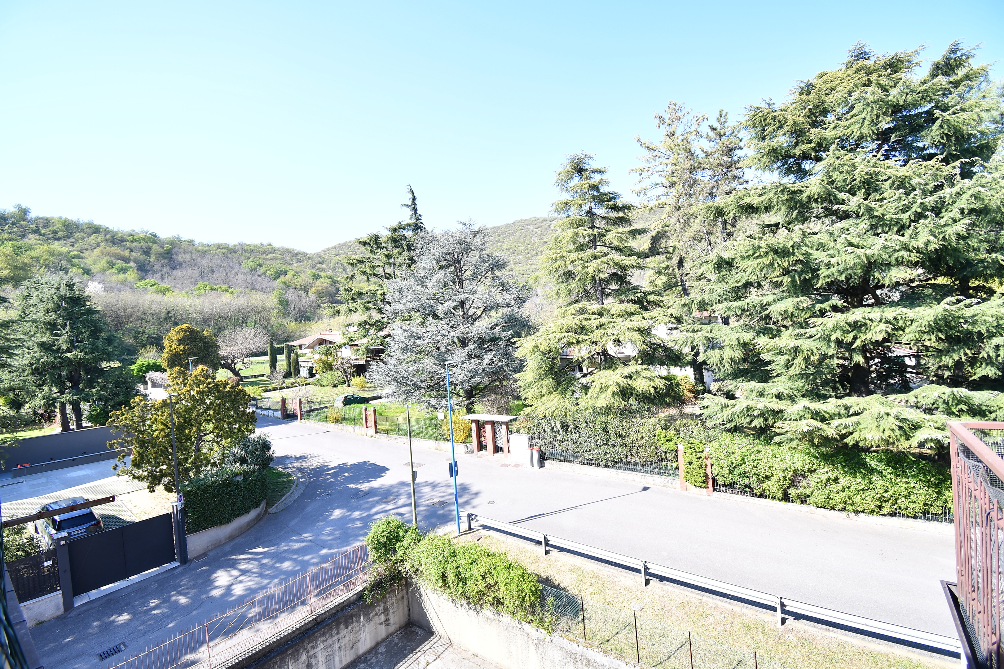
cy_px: 334
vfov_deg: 77.3
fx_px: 418
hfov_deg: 100.4
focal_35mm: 15
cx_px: 502
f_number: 5
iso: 100
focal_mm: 10
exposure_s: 1/100
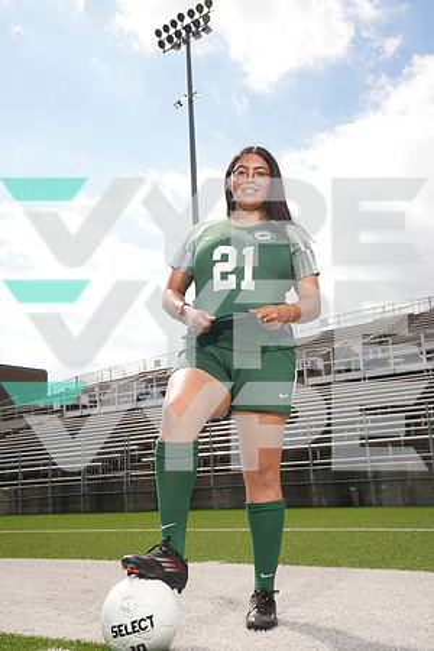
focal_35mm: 37
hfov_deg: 35.9
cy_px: 326
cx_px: 217
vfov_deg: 51.9
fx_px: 669
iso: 125
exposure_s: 1/200
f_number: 9
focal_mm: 37
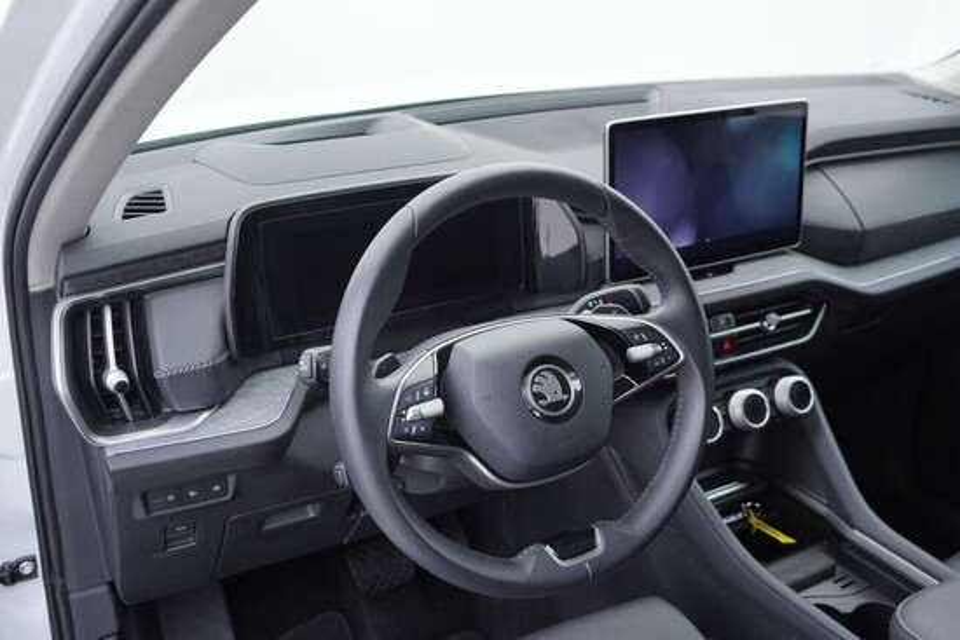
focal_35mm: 36
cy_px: 320
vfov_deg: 36.9
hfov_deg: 53.1
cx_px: 480
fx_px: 960
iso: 160
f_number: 2.8
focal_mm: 24
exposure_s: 1/40
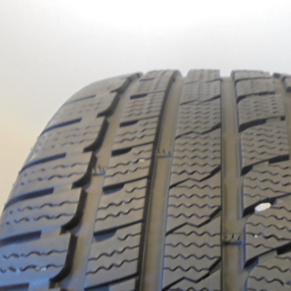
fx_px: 438
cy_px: 196
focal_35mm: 46
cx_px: 201
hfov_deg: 36.3
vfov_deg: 36.4
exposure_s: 1/30
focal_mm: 4.6
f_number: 3.5
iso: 160
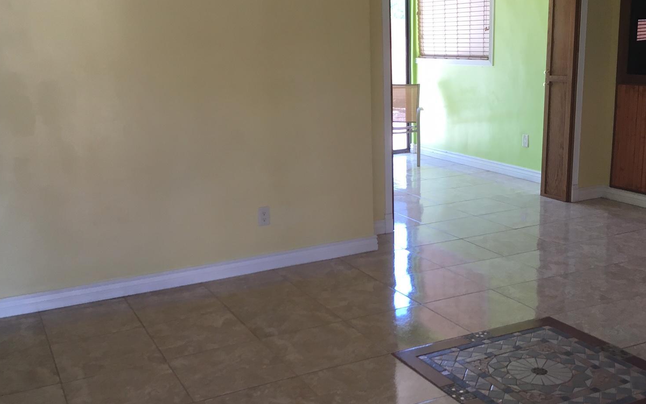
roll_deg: +1.4
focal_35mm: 42
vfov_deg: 30.5
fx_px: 739
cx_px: 309
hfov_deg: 47.2
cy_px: 217
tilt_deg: -14.7
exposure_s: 1/40
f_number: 2.2
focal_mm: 4.15
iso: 25
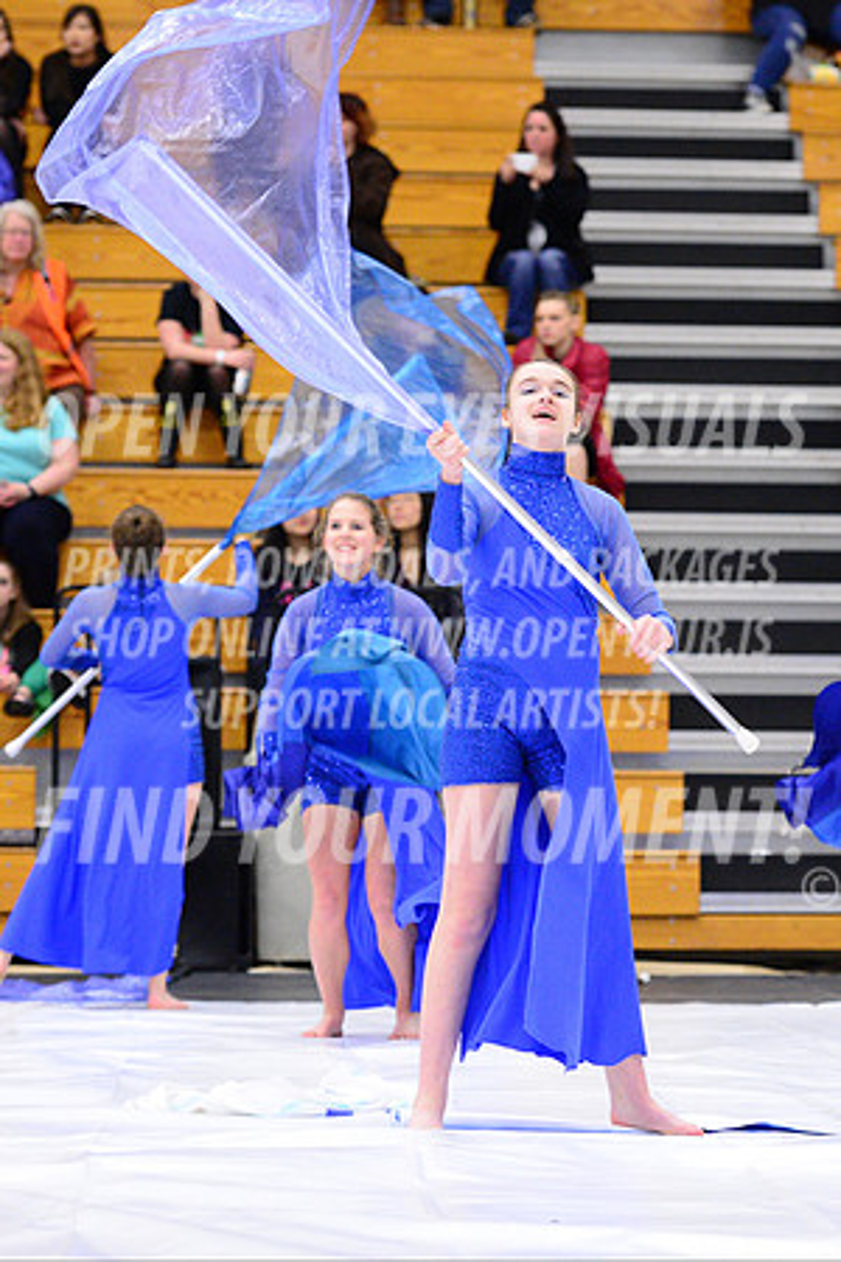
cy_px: 631
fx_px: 3924
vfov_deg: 18.3
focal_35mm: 112
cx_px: 420
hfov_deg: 12.2
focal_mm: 112
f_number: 2.8
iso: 6400
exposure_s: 1/320
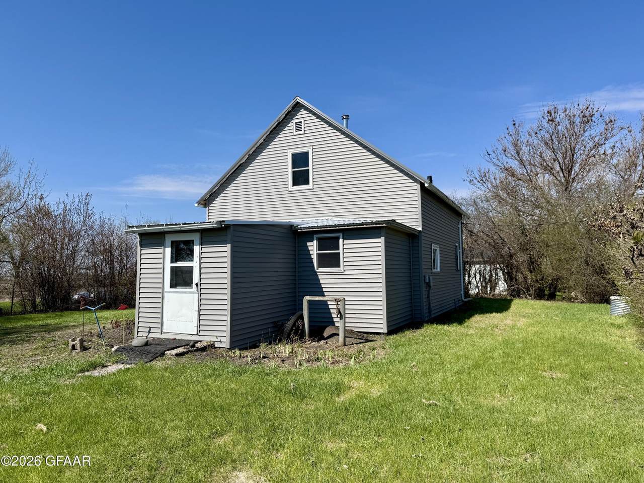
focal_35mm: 24
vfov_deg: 56.8
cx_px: 322
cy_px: 242
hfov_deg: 71.6
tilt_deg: +4.0
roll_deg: +0.9
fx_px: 446
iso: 80
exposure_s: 1/6173
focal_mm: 6.76
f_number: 1.78
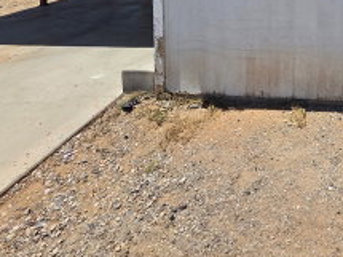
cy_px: -45
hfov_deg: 53.0
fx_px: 307
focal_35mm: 31
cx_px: 292
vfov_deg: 36.2
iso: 40
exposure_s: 1/3372
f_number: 1.9
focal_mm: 2.2
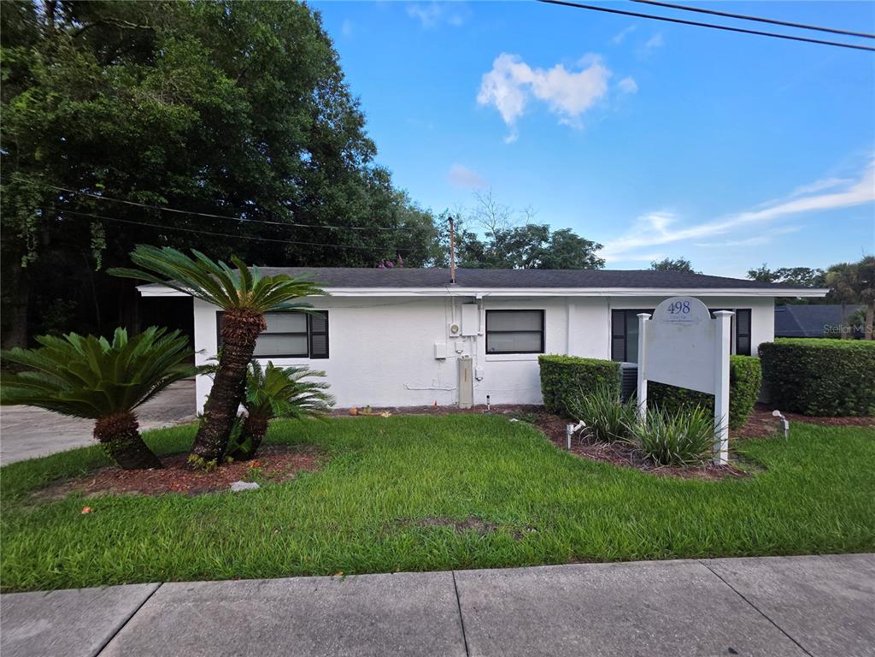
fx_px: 329
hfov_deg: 106.2
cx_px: 438
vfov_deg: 89.9
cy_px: 328
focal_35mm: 13
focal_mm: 2.2
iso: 40
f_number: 1.9
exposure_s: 1/310
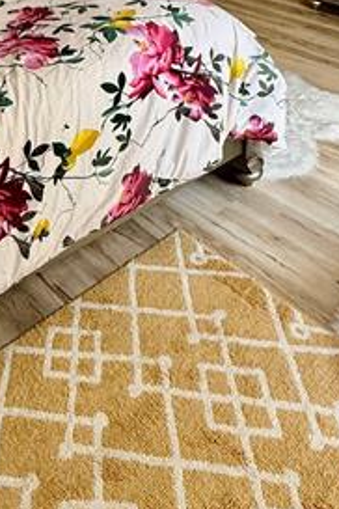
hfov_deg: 32.1
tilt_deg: -17.0
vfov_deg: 41.8
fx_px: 579
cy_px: 11
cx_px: 93
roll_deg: +0.5
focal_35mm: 41
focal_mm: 2.22
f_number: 2.2
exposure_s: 1/99
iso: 250
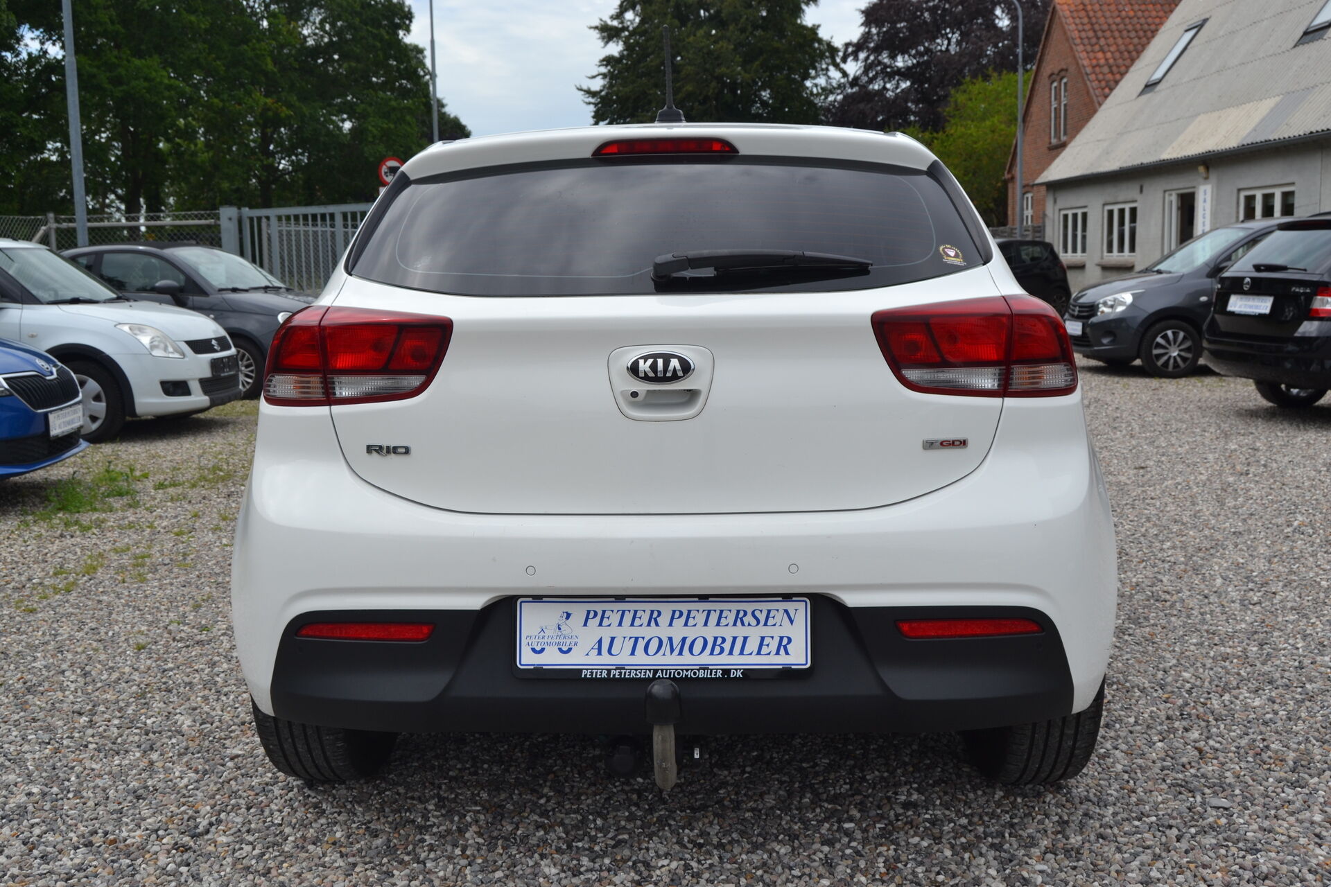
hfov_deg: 57.2
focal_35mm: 33
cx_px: 666
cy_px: 444
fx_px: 1220
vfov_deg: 40.0
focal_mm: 22
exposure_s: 1/320
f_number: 9
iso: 100
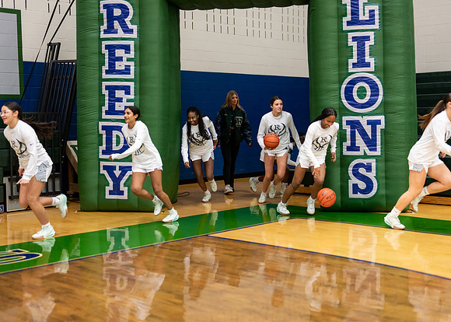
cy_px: 161
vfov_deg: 27.0
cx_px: 226
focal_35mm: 52
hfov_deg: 37.2
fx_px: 671
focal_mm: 50
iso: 1250
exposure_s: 1/1000
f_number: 1.2
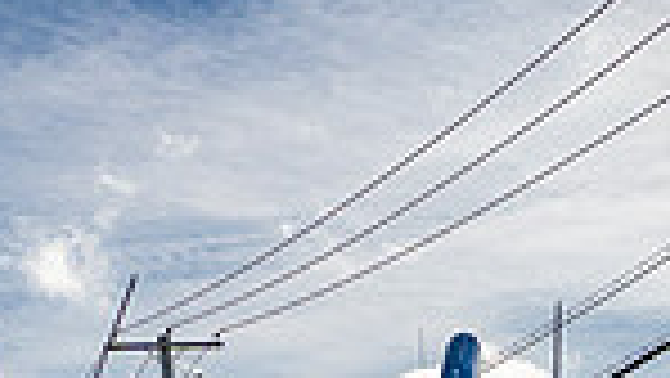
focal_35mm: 143
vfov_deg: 8.2
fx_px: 2542
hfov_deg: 15.0
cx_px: 355
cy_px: 709
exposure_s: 1/320
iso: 125
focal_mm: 35
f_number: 2.2
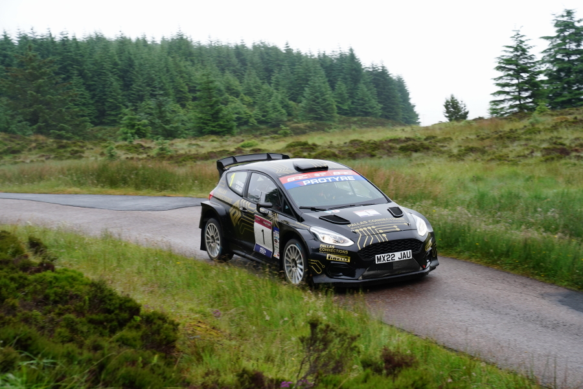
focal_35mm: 70
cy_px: 194
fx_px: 1134
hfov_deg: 28.8
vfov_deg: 19.5
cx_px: 292
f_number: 6.3
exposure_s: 1/400
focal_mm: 70
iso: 1600
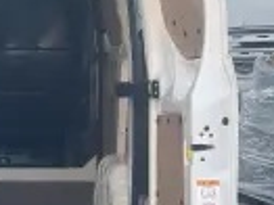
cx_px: -56
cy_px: 109
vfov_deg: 10.4
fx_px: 1131
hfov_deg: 13.4
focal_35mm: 143
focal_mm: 6
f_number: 2
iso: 40
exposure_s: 1/122
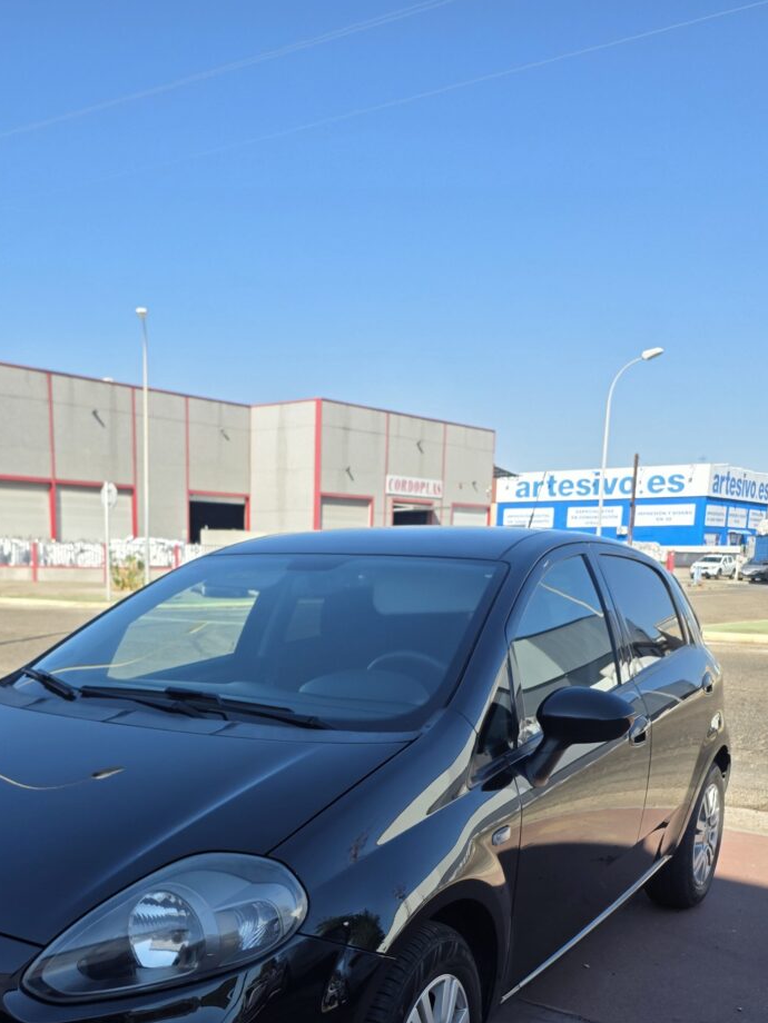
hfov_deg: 40.2
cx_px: 257
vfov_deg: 50.4
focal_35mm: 35
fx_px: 1035
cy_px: 769
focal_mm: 6.3
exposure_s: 1/3300
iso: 80
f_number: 1.7
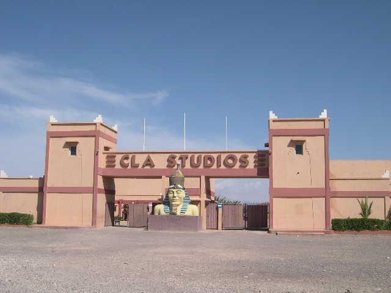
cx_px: 196
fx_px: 474
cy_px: 146
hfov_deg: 44.8
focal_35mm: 42
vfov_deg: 34.3
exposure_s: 1/302
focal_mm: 9
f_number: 8
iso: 100
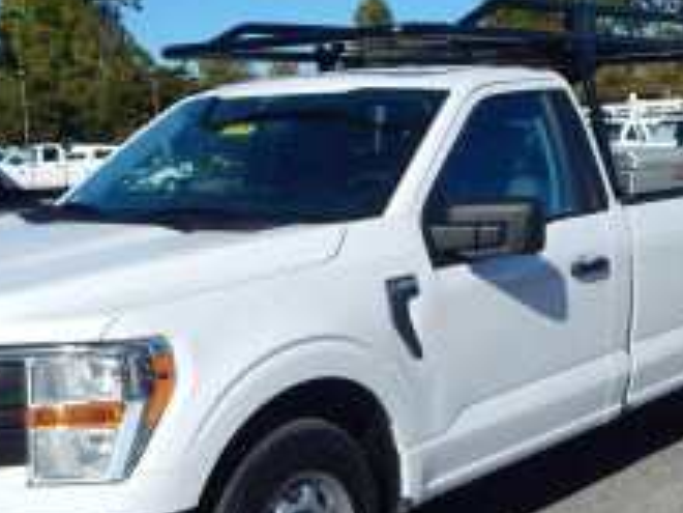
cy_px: 334
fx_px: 1184
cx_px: 304
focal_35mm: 60
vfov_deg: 24.3
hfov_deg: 32.2
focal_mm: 6.1
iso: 125
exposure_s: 1/800
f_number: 6.7
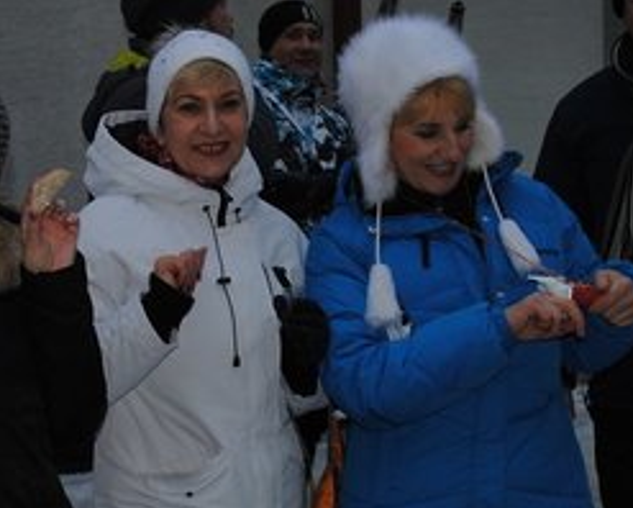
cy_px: 300
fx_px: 1369
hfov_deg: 25.8
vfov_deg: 21.0
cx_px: 179
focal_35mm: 73
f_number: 4.8
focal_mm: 32
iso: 200
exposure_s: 1/60
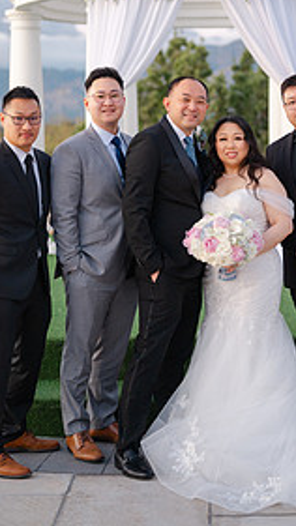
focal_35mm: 84
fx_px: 1172
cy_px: 168
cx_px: 202
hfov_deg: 14.4
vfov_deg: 25.2
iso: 400
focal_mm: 50
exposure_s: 1/80
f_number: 1.8
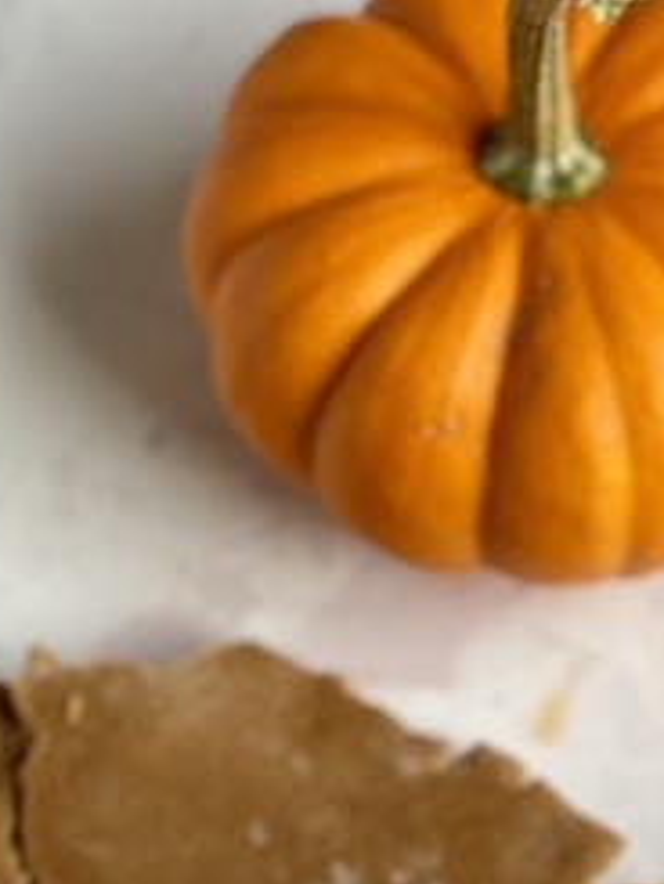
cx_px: 509
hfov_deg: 8.7
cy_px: 1266
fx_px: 4344
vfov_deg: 11.2
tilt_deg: -66.5
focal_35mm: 170
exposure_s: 1/122
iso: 64
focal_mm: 6
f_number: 2
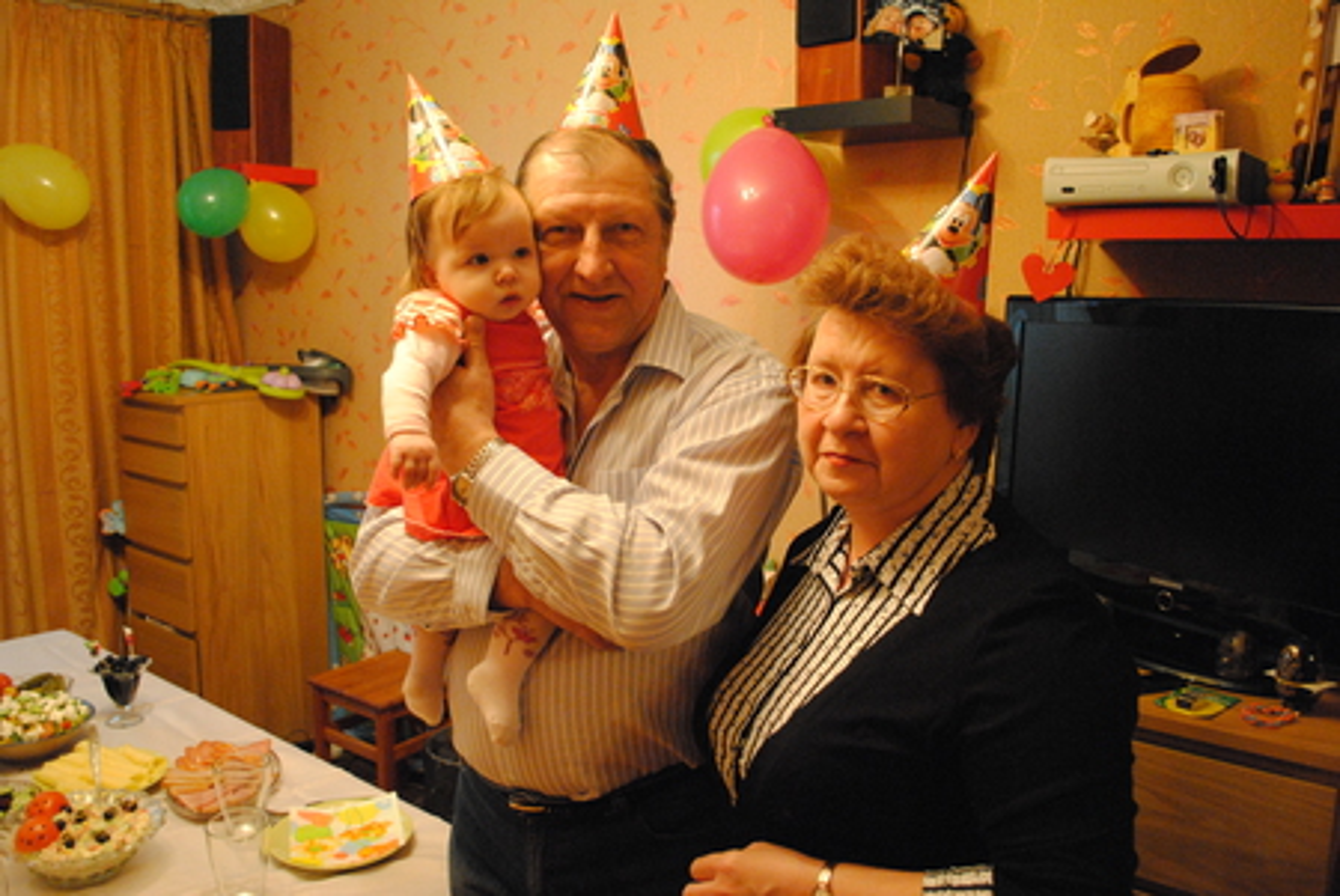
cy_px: 448
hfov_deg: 61.9
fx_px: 1118
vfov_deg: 43.7
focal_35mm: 30
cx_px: 670
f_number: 3.8
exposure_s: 1/20
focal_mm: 20
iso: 1600
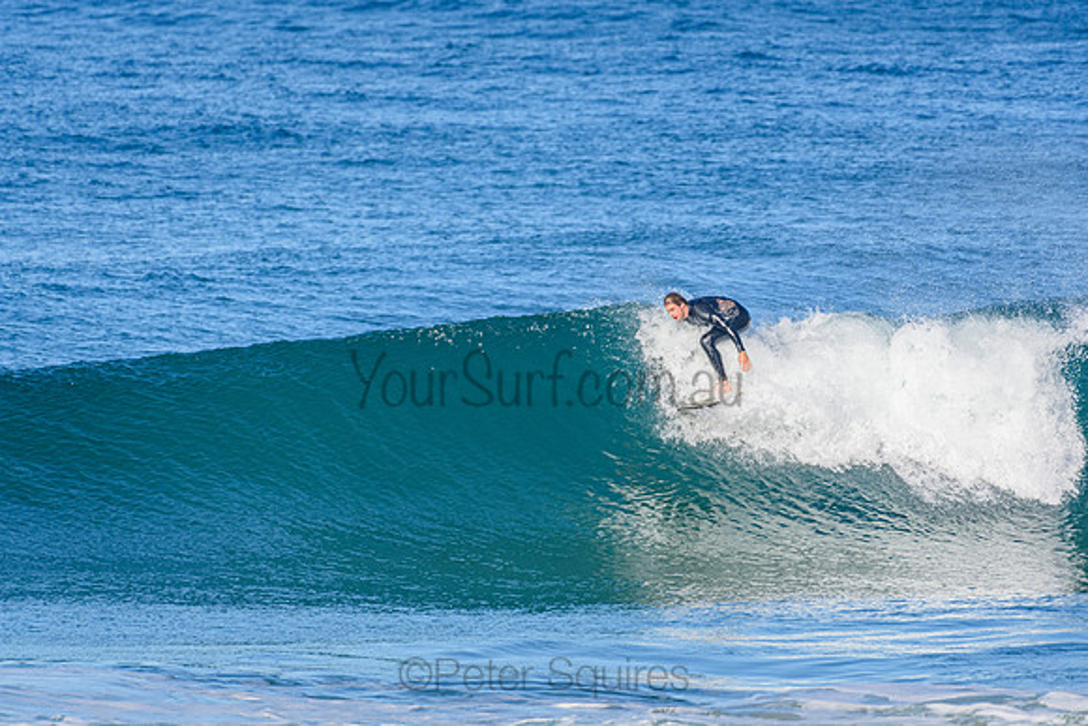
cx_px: 544
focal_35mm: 750
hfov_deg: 2.7
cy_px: 363
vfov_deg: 1.8
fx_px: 22671
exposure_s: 1/2000
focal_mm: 500
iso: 450
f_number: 5.6
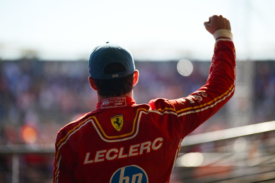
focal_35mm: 85
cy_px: 92
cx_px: 138
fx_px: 649
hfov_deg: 23.9
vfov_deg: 16.1
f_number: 1.2
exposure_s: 1/6400
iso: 200
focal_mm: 85
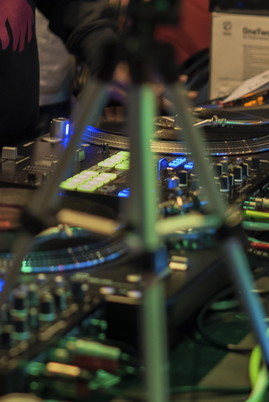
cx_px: -12
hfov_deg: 11.7
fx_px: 1299
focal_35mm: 116
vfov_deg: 17.0
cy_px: -45
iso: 1600
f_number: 2.5
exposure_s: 1/50
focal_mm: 50
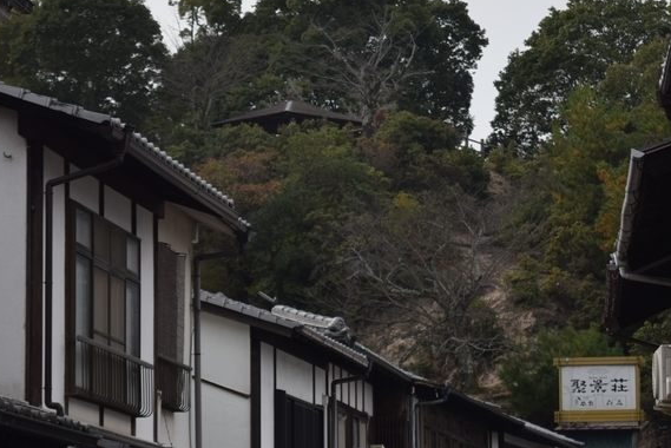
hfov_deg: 11.8
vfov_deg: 7.9
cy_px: 290
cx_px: 276
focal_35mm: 174
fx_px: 3246
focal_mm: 55
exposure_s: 1/500
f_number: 5.6
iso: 100
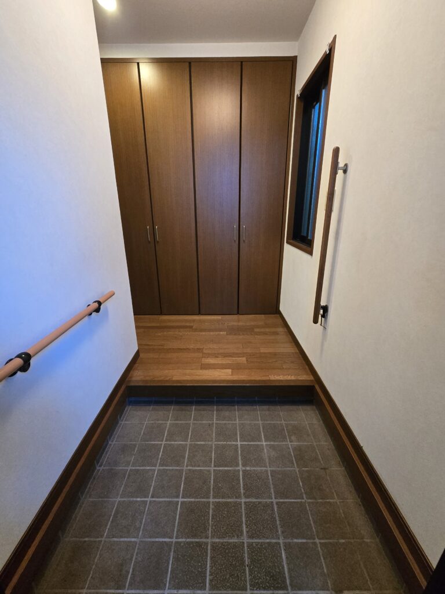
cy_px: 297
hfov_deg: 89.9
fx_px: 223
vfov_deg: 106.2
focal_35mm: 13
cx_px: 222
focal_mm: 2.2
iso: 1000
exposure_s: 1/60
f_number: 2.2
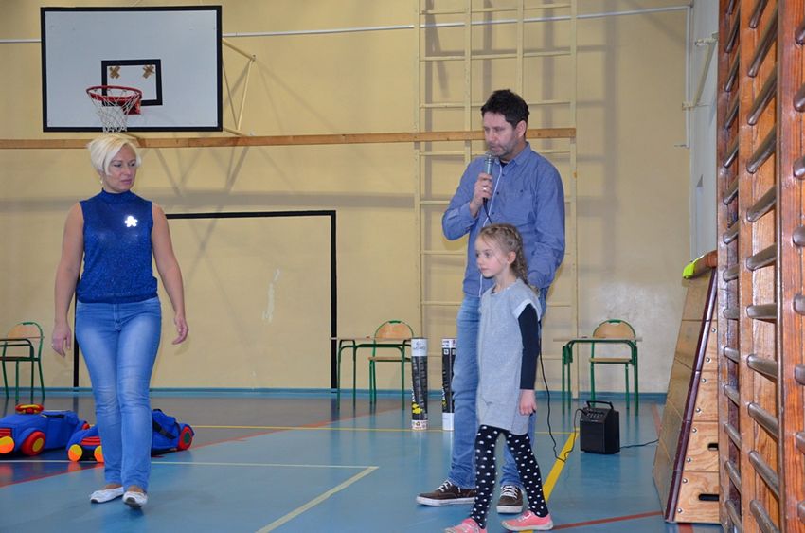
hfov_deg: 41.2
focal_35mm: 48
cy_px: 266
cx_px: 402
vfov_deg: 28.0
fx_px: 1071
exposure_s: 1/60
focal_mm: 32
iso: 1000
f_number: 4.2
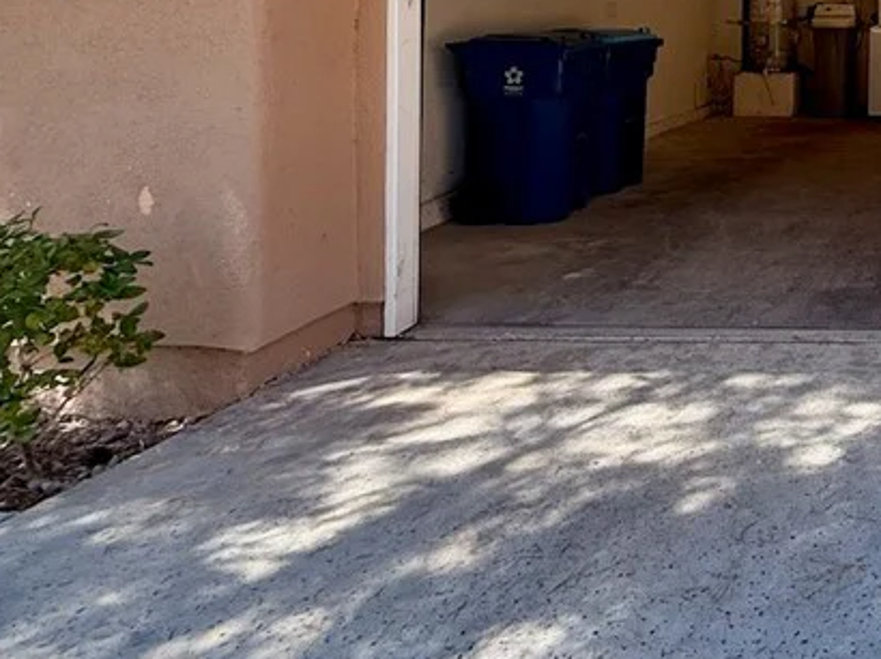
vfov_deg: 36.6
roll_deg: -0.6
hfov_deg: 40.0
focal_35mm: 35
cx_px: 1021
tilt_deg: +0.3
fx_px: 890
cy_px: 2
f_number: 2.2
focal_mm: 2.22
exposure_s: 1/103
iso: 40
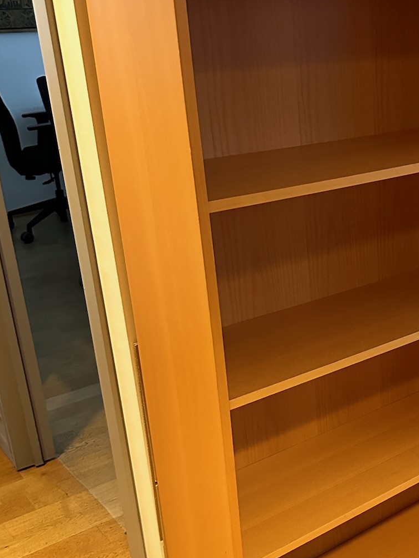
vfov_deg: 38.9
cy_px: 305
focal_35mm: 49
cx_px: 418
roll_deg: -2.5
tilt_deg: -22.7
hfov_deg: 27.9
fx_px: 791
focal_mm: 6.86
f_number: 1.78
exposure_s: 1/50
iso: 800
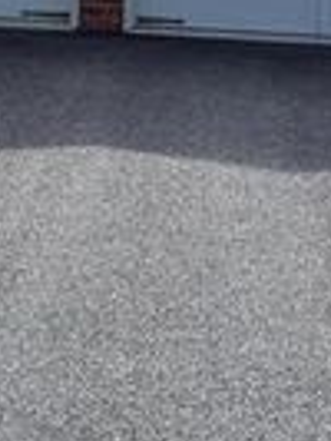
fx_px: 1527
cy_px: -154
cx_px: -93
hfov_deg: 12.0
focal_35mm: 120
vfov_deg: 15.5
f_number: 1.78
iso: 100
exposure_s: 1/4975
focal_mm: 6.76
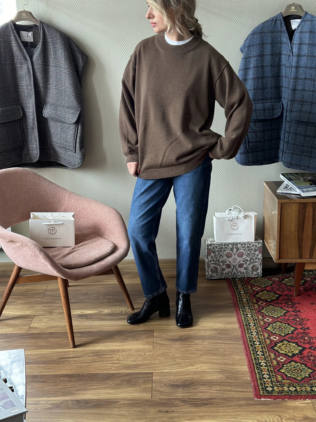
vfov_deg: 39.7
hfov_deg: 30.3
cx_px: 158
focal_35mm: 48
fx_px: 584
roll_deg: +0.8
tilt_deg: -16.6
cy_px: 211
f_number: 1.78
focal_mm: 6.86
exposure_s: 1/56
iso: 400
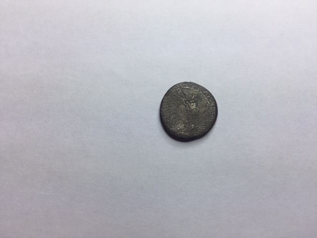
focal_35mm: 29
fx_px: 266
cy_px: 119
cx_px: 158
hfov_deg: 61.7
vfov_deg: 48.2
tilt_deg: -83.7
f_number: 2.2
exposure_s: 1/267
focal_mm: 4.15
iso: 32
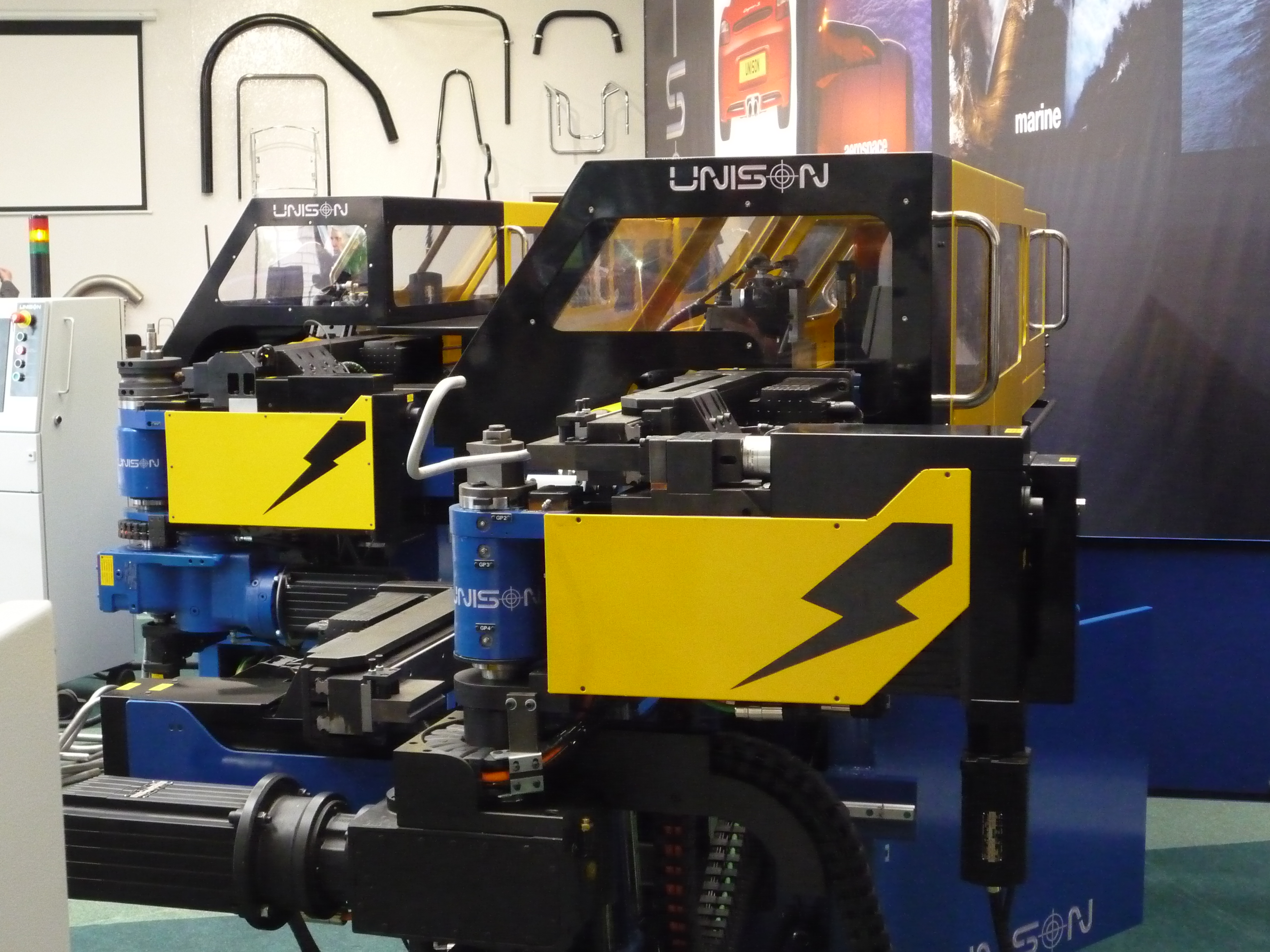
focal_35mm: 54
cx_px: 635
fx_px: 1981
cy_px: 476
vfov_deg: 27.0
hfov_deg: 35.5
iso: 800
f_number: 5.2
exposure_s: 1/40
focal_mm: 9.5
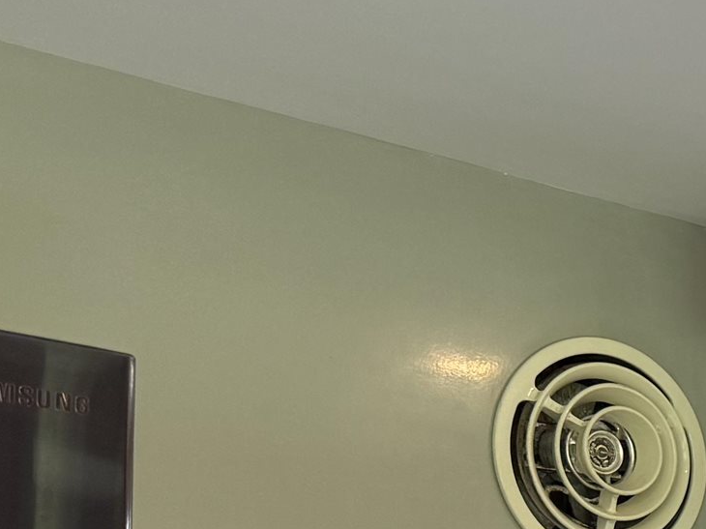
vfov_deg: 13.9
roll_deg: -0.6
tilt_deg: +0.8
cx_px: 1388
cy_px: 739
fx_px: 2059
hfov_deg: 15.7
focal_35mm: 101
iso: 100
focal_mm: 6.76
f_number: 1.78
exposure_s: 1/121
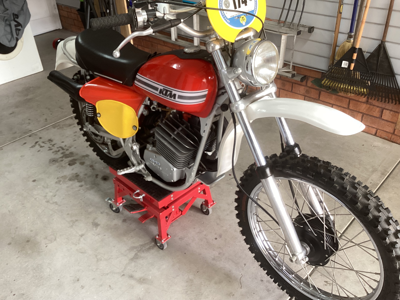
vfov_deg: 45.4
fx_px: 358
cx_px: 200
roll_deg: +1.8
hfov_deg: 58.4
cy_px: 150
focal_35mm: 31
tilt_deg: -34.0
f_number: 2.4
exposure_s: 1/50
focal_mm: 3.3
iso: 125
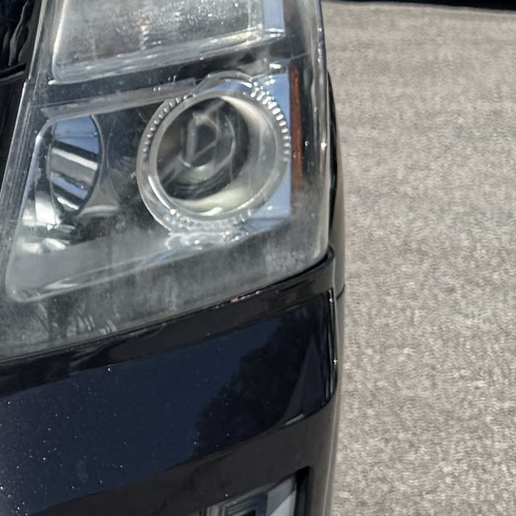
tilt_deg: -14.1
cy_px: 304
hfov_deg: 10.1
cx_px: -841
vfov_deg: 12.1
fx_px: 2429
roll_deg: -5.2
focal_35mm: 144
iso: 80
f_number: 1.78
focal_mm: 6.76
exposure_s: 1/4049
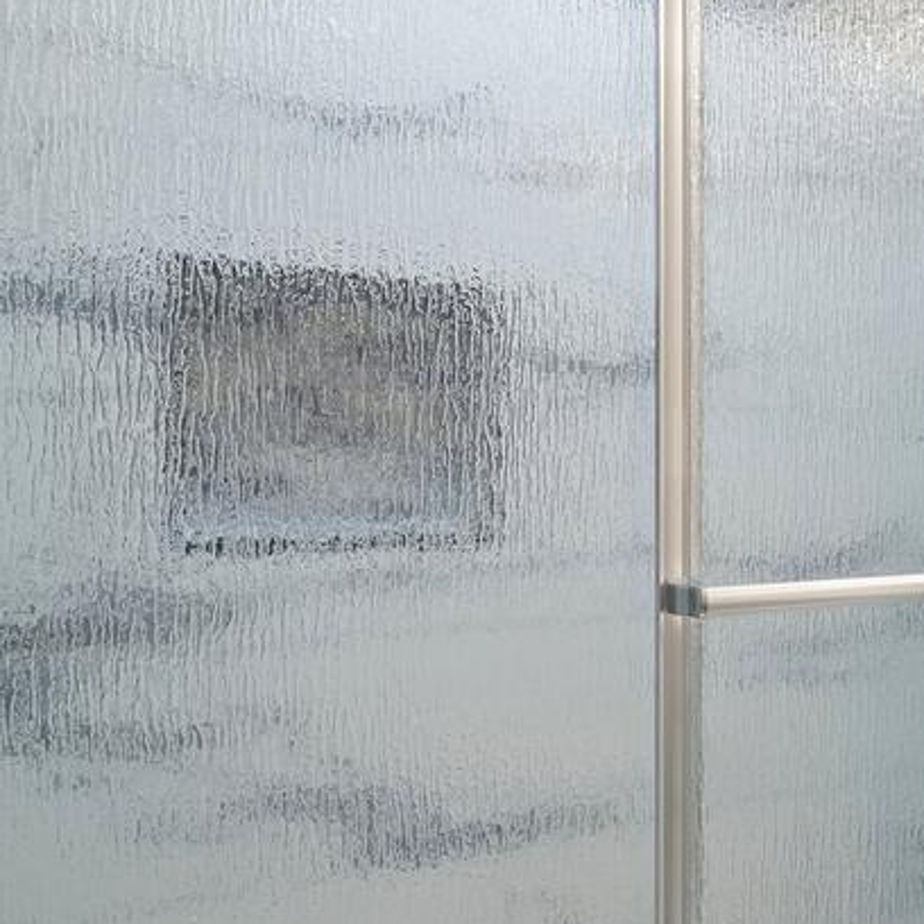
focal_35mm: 42
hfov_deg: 28.8
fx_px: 1268
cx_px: 1320
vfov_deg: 40.0
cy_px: 480
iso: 220
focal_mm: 14
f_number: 8
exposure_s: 1/15
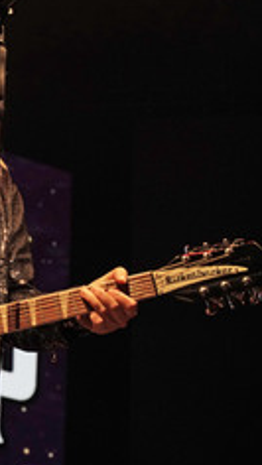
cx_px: -94
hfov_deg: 10.7
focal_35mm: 110
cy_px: 207
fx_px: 1357
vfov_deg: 19.4
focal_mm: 55
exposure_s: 1/100
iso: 1600
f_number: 5.6
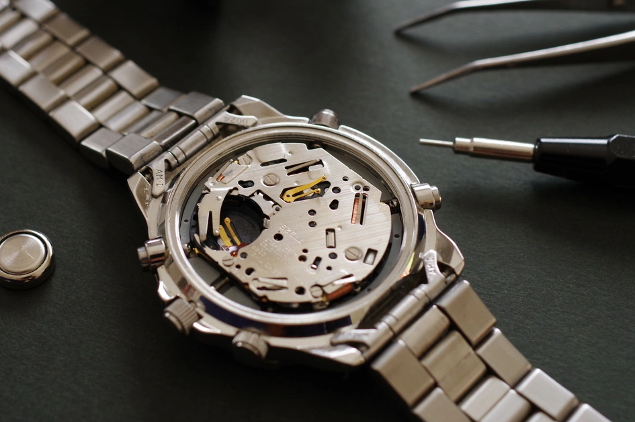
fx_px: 1175
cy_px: 162
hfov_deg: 30.2
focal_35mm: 67
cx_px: 258
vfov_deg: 20.4
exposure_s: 1/80
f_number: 5.6
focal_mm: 35
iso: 400
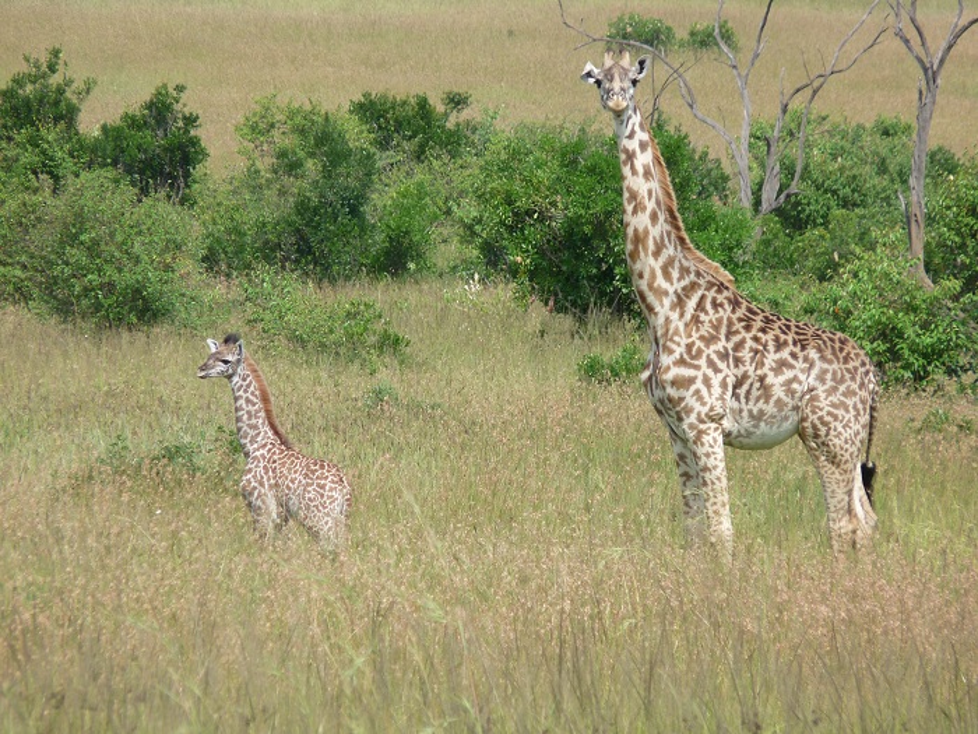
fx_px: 13222
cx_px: 489
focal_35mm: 468
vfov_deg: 3.2
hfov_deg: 4.2
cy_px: 367
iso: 100
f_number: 5.6
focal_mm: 83.2
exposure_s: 1/320
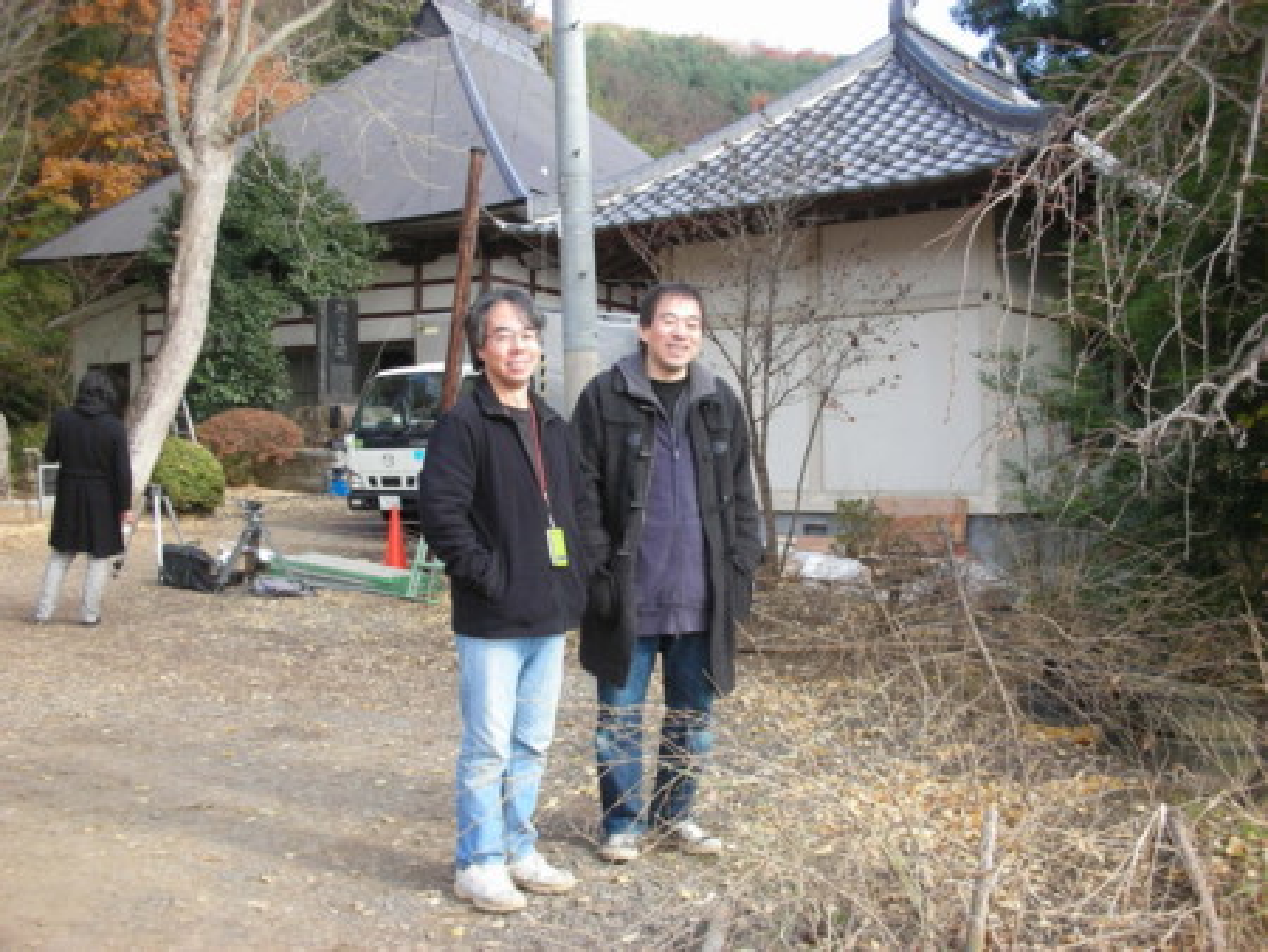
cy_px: 476
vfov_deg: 40.7
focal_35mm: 35
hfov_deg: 52.6
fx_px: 1283
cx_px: 634
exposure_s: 1/88
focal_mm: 5.8
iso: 50
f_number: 3
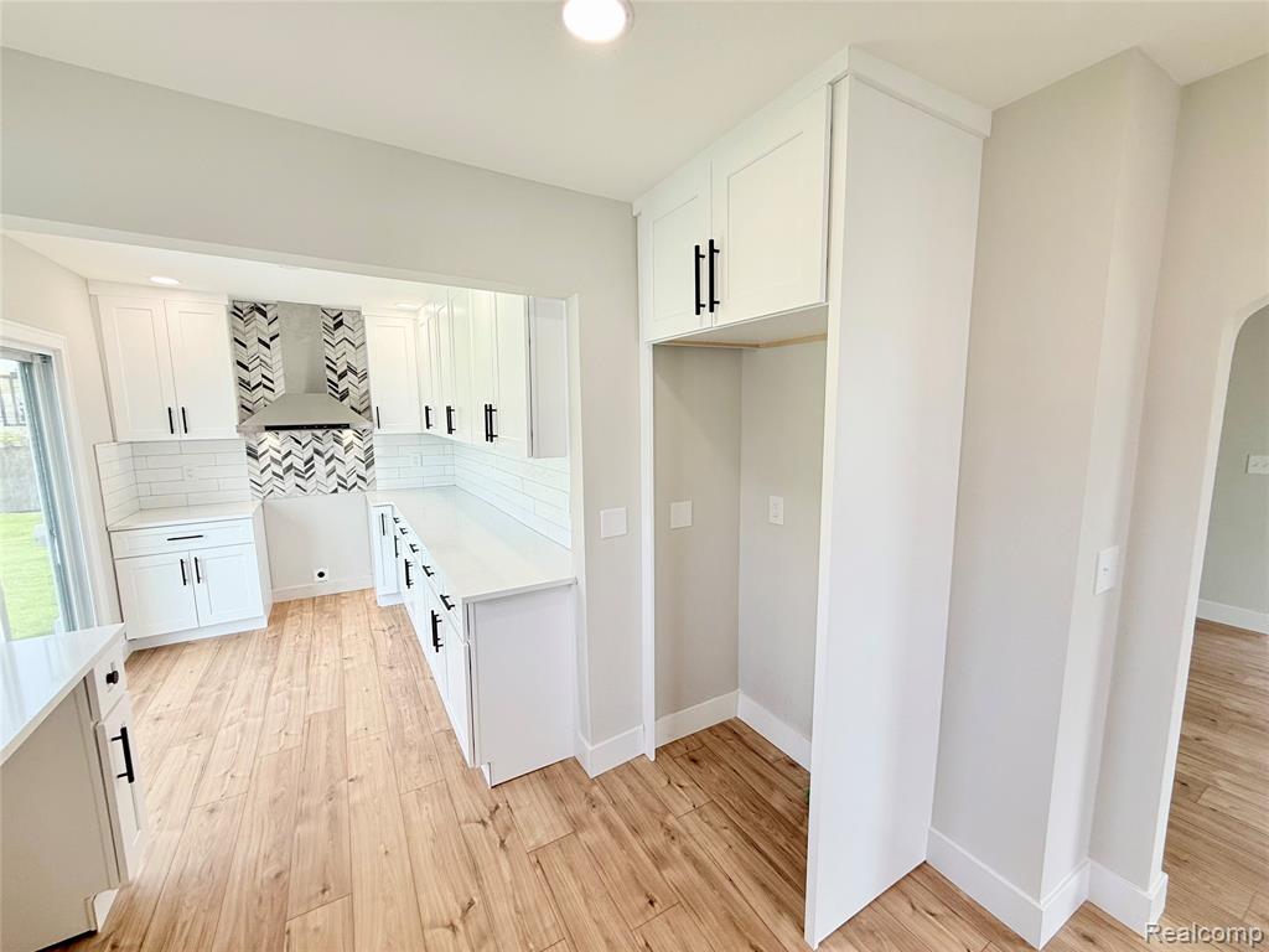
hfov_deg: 102.1
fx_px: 513
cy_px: 476
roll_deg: +0.7
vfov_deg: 85.7
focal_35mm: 14
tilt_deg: -7.2
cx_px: 634
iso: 50
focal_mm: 2.22
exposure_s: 1/136
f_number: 2.2
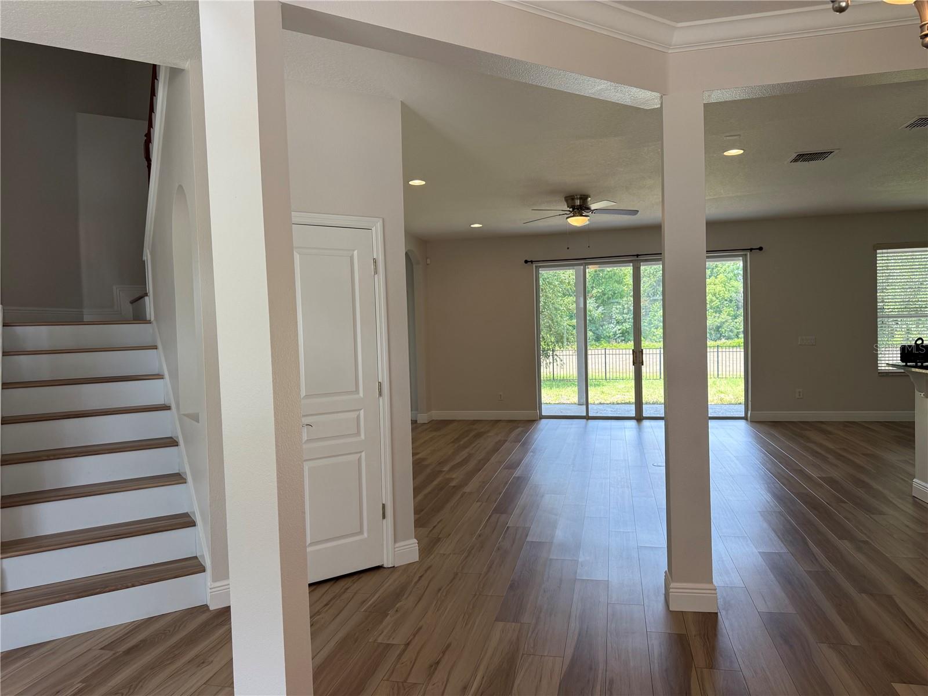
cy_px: 348
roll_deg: +1.5
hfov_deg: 71.6
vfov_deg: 56.8
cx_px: 464
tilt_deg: -1.5
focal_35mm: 24
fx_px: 643
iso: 100
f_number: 1.78
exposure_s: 1/317
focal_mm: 6.76
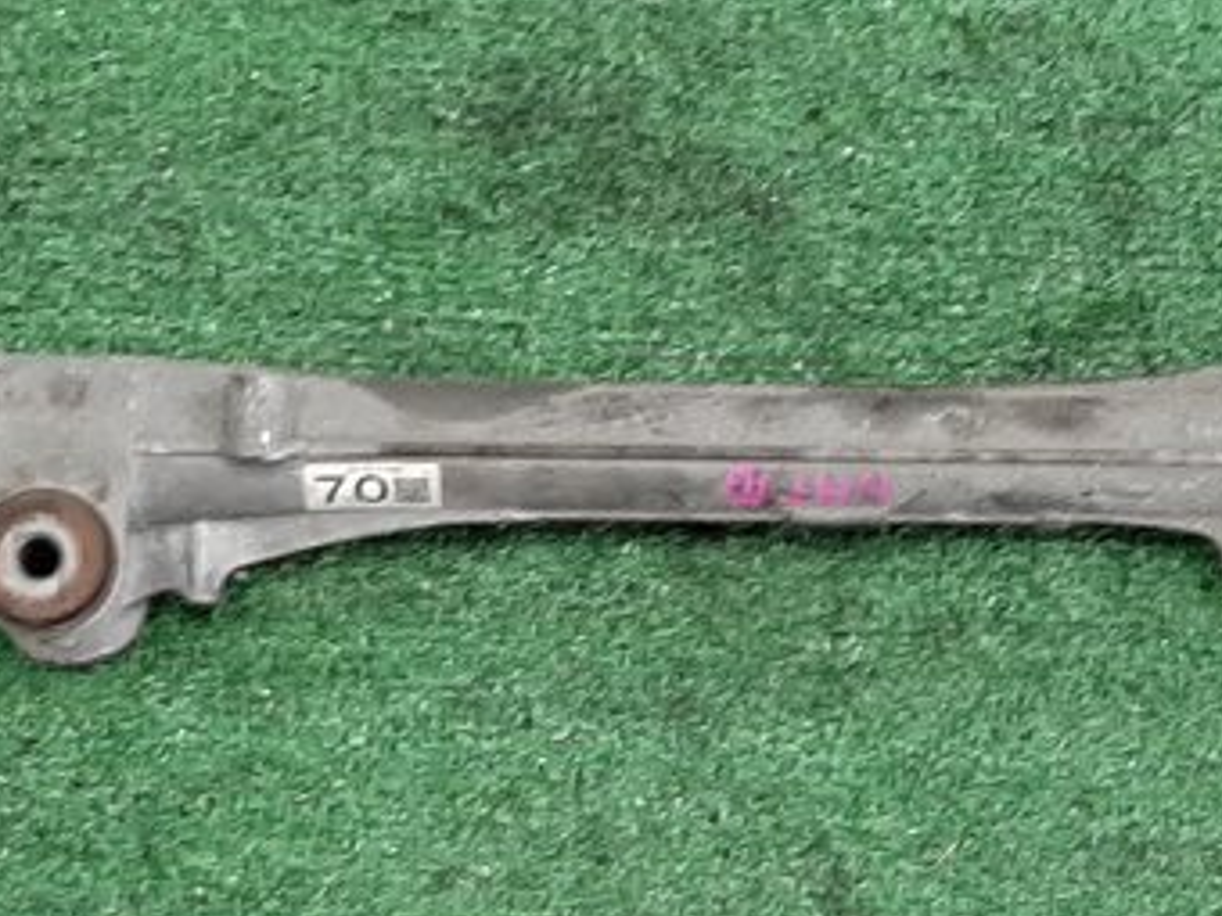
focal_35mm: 110
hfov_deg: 17.8
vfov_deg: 13.5
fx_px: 3883
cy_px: 550
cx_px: 841
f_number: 1.7
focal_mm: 3.93
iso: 151
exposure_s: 1/50
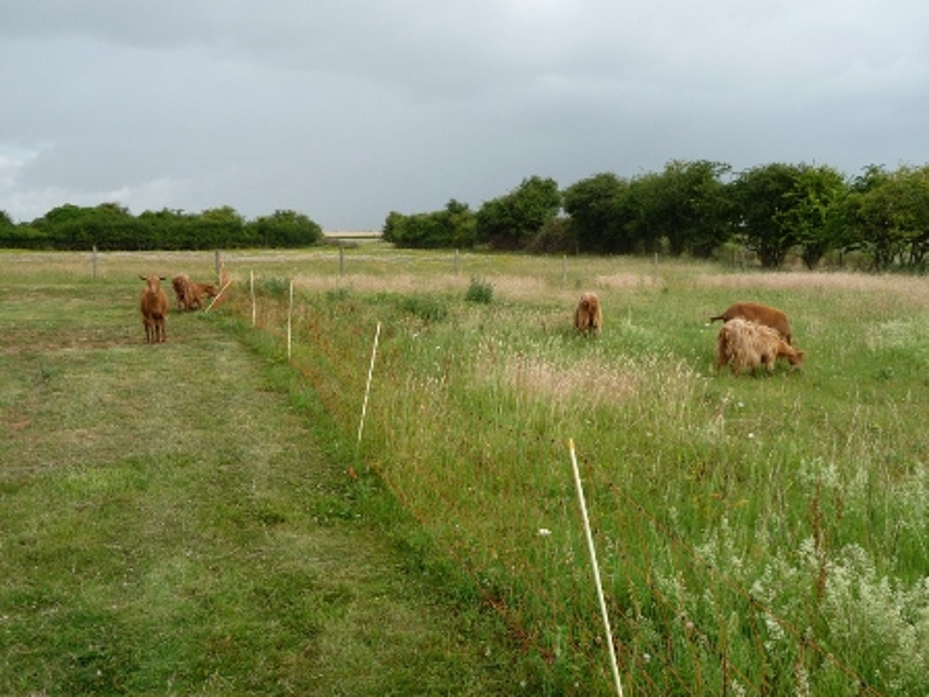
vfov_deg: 41.8
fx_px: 912
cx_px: 464
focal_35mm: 34
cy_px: 348
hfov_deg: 54.0
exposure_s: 1/250
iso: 100
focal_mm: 5.6
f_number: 3.6
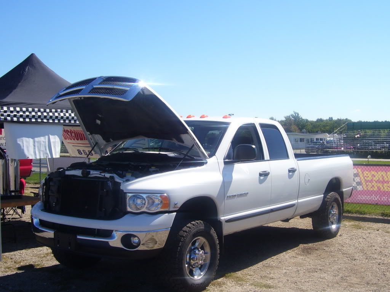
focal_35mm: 46
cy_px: 146
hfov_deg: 41.2
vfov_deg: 31.5
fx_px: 518
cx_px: 195
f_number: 5.6
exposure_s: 1/500
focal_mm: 7.6
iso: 80
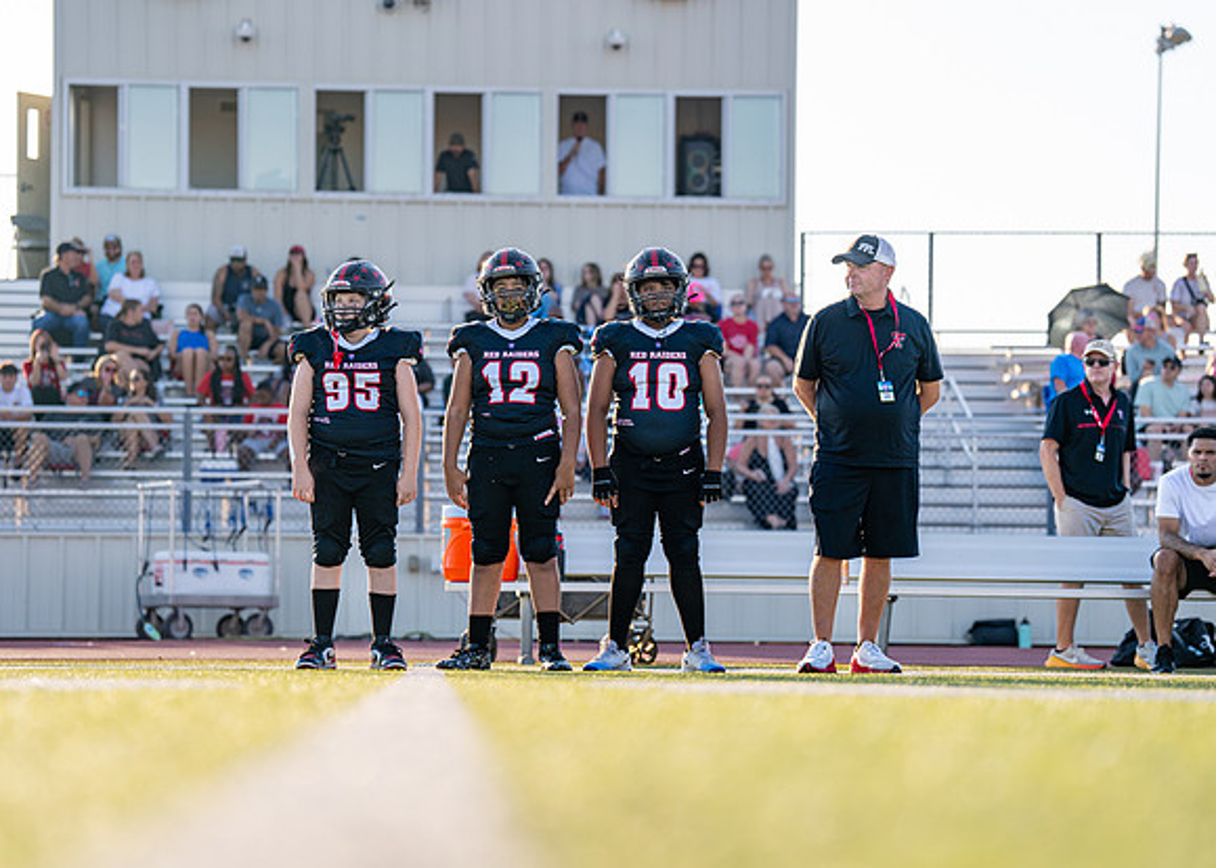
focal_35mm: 112
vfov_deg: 12.8
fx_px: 3871
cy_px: 434
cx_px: 608
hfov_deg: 17.9
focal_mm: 107
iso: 100
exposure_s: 1/640
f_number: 2.8
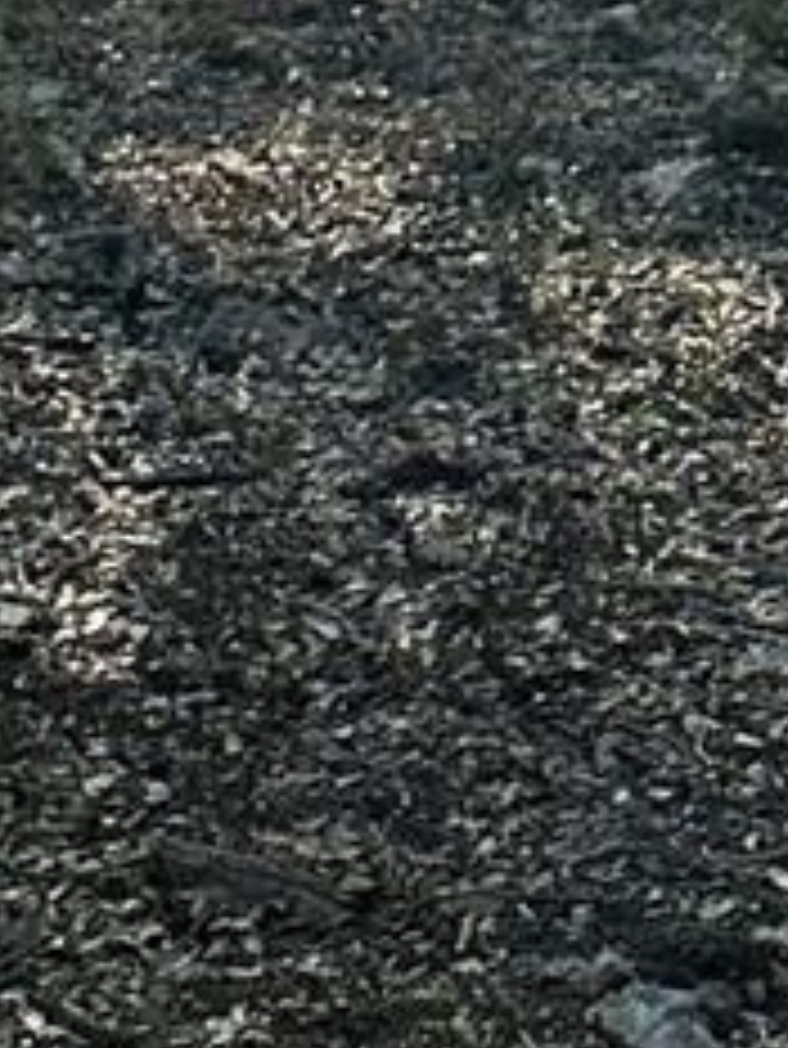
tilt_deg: +8.6
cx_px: 964
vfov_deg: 9.7
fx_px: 4791
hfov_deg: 9.3
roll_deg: -1.8
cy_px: -2047
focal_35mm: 158
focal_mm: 6.86
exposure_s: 1/4016
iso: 80
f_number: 1.78
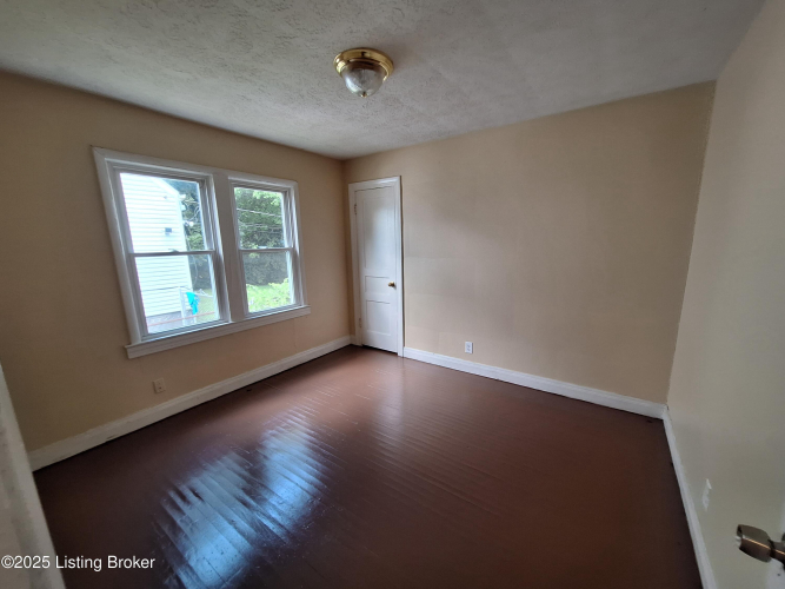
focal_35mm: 13
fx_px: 295
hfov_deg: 106.2
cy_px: 294
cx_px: 392
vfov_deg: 89.9
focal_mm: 1.74
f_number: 2.2
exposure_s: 1/50
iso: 64
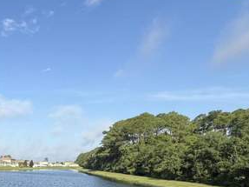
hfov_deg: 36.7
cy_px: 198
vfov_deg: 32.9
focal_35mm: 39
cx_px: -50
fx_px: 280
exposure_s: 1/1613
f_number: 2.2
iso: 50
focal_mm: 2.22
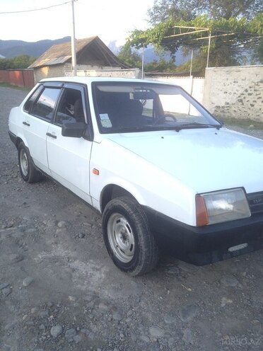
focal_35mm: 33
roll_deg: -4.5
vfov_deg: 55.4
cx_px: 132
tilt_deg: -13.7
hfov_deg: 42.9
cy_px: 176
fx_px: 334
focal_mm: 4.12
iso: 50
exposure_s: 1/120
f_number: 2.4
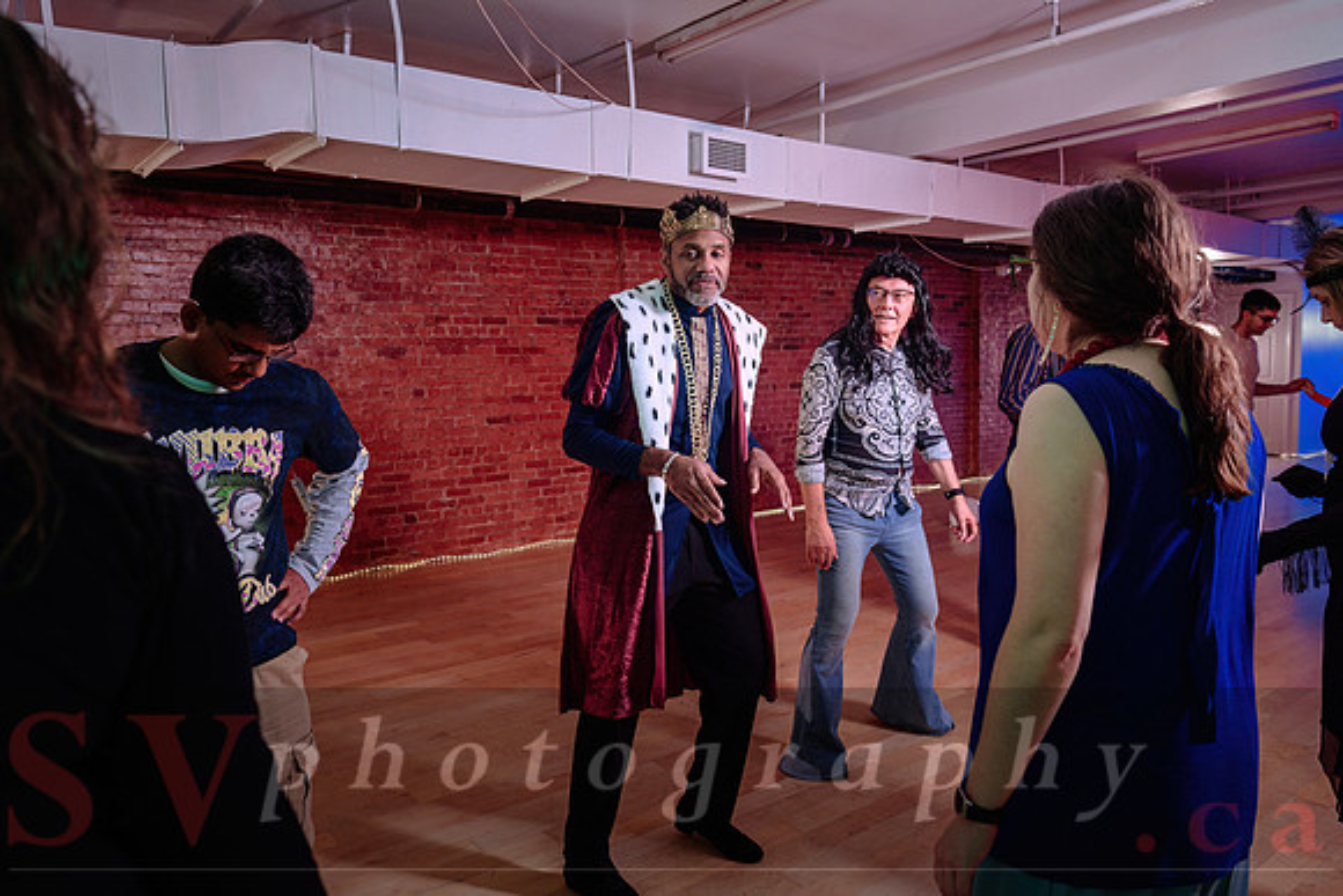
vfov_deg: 48.0
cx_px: 672
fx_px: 1007
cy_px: 448
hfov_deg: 67.4
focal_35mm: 27
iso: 800
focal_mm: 27
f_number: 4.5
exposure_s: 1/100
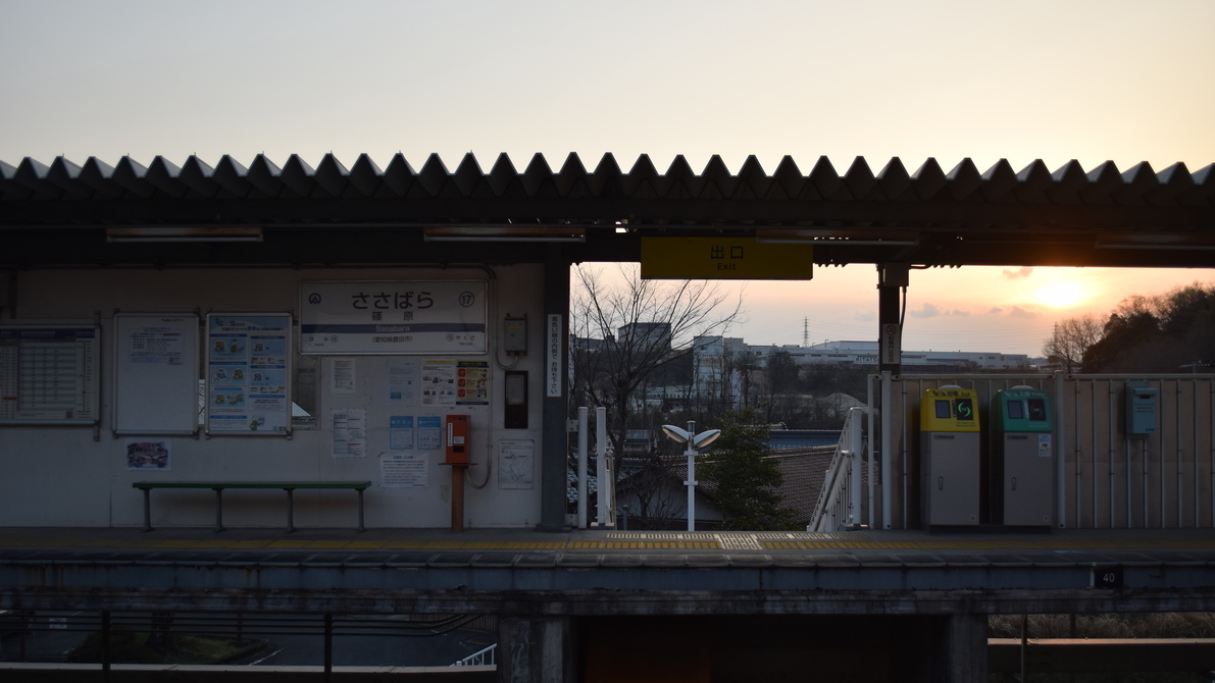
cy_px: 395
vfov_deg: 31.1
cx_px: 609
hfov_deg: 52.8
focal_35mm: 38
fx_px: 1224
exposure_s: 1/800
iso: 200
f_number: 4
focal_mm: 24
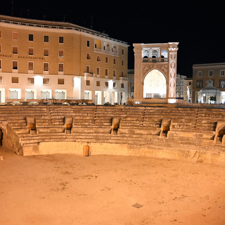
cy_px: 107
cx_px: 98
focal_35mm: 34
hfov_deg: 48.3
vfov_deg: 48.4
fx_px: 250
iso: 8000
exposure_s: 1/60
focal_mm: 24
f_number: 4
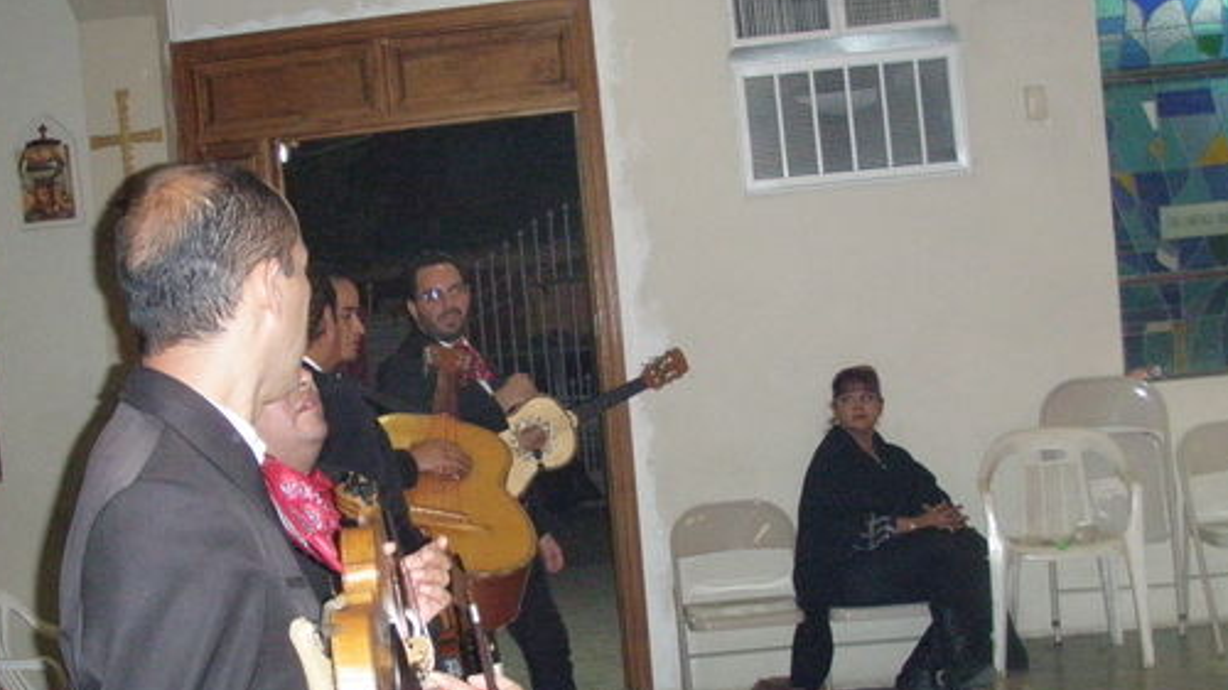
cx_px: 518
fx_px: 1725
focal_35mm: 53
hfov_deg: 39.1
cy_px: 413
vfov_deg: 22.6
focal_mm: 6.7
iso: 640
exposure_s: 1/30
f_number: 3.5
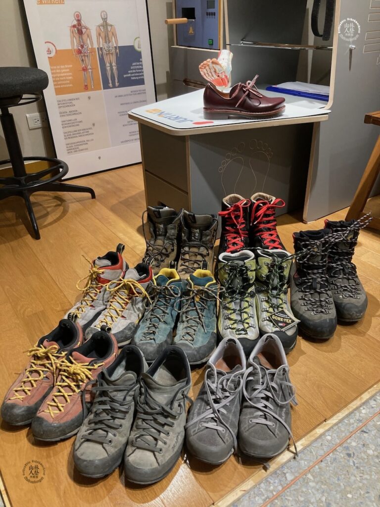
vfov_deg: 63.4
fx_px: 410
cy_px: 254
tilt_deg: -30.3
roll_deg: +1.5
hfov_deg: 49.7
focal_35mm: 28
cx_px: 190
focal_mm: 3.99
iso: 250
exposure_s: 1/60
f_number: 1.8
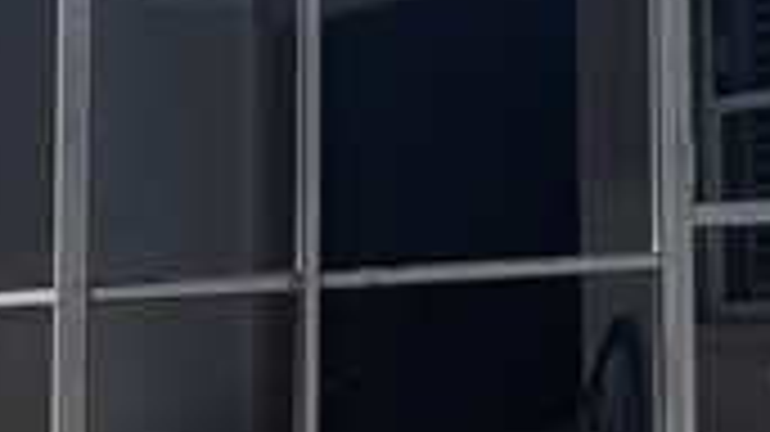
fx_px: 3204
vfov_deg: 7.6
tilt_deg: +8.9
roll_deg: +3.1
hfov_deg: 12.9
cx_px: 1189
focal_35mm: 157
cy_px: -252
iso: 80
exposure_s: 1/4405
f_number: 1.78
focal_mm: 6.76
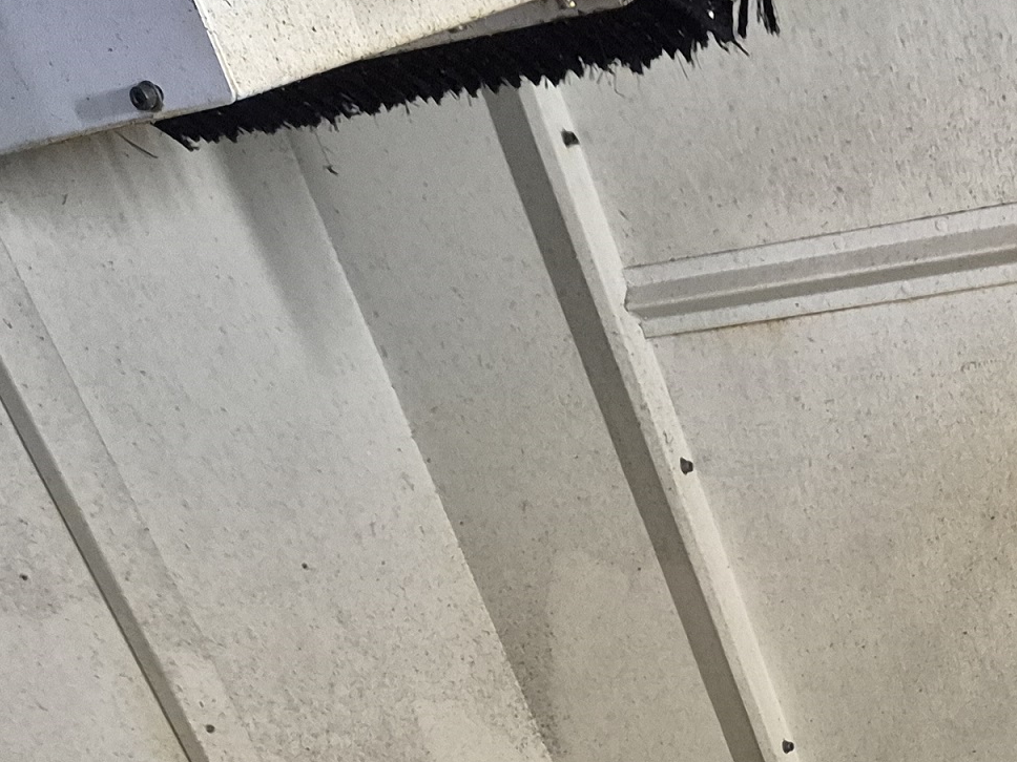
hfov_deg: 23.5
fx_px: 2233
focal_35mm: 76
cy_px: 1177
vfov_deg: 17.3
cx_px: 1208
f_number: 1.8
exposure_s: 1/100
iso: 1600
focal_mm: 5.4
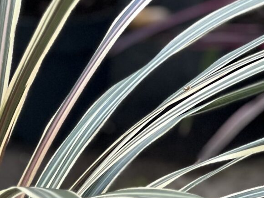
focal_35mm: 340
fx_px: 2593
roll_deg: -0.7
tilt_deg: -20.5
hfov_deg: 5.8
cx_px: -29
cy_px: 188
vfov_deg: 4.4
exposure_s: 1/121
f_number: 2.8
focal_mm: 9
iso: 40
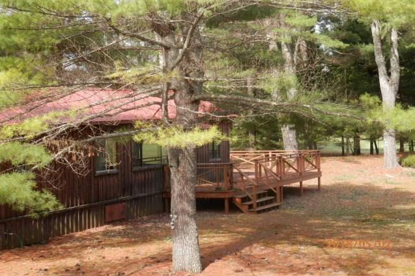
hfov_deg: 29.3
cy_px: 120
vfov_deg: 19.7
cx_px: 208
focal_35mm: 69
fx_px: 795
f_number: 4.4
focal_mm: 11.9
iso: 80
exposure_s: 1/125
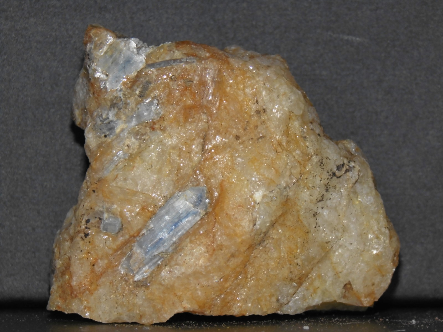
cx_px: 222
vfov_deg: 6.8
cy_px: 166
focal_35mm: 218
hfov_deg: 9.1
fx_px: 2790
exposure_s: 1/160
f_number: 5.6
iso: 100
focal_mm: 40.1
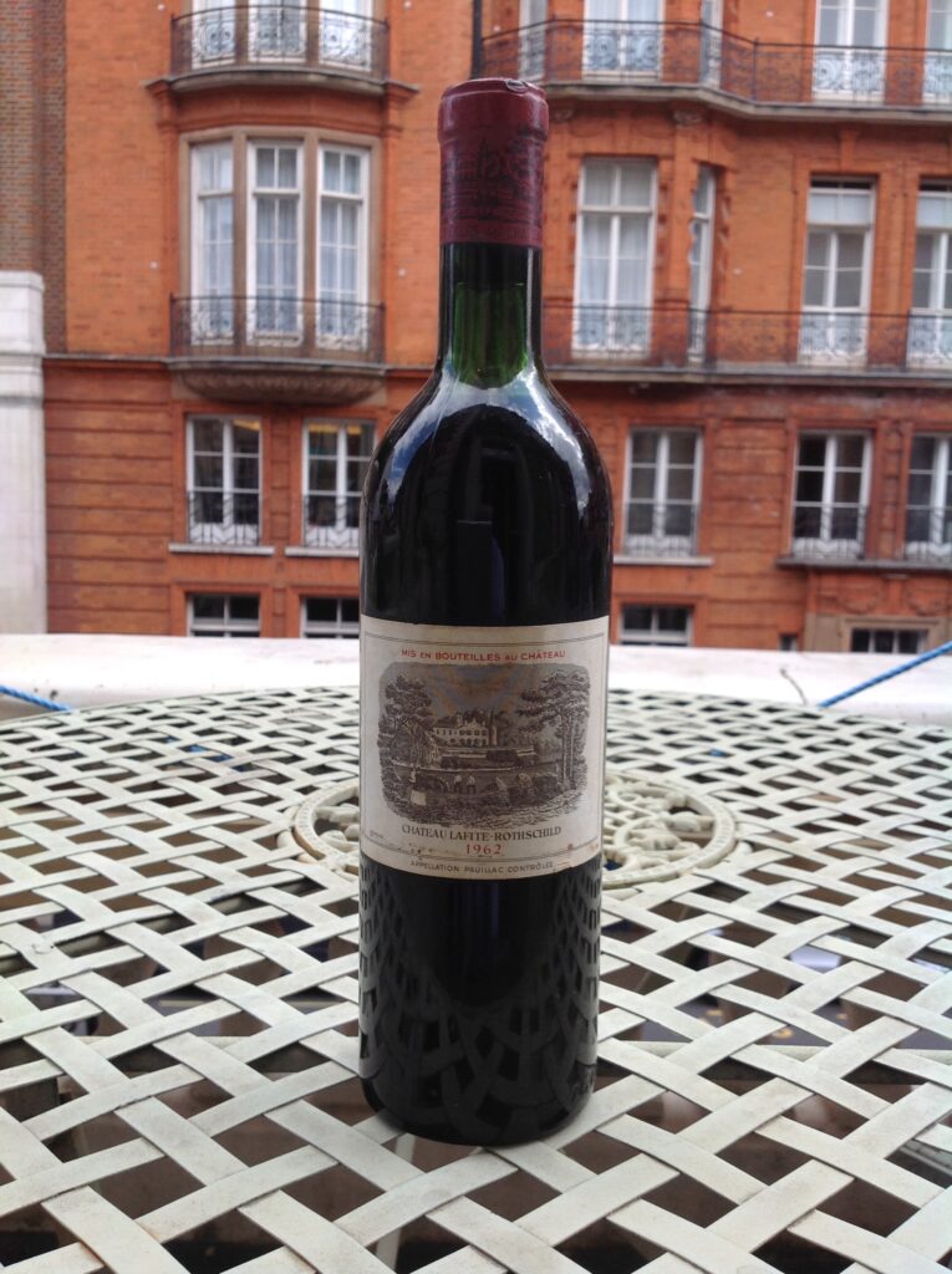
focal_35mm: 35
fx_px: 1287
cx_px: 476
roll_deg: -0.7
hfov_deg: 40.6
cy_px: 637
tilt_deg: -4.3
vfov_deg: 52.7
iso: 50
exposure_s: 1/472
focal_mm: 4.28
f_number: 2.4
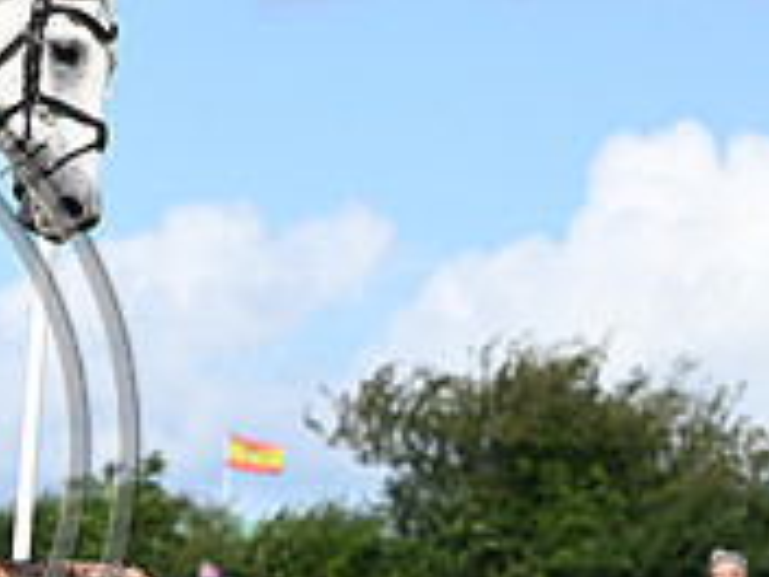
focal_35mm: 368
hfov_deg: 5.3
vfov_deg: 4.0
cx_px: -363
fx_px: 8175
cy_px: 387
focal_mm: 116
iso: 160
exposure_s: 1/1250
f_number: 4.5
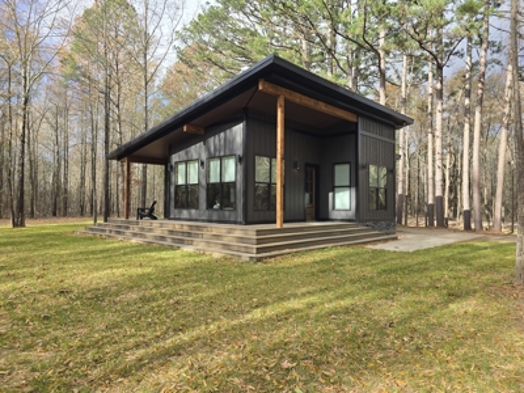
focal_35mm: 23
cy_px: 196
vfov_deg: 58.9
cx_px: 262
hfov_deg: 73.9
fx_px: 348
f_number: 1.7
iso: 12
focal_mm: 6.3
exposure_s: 1/236
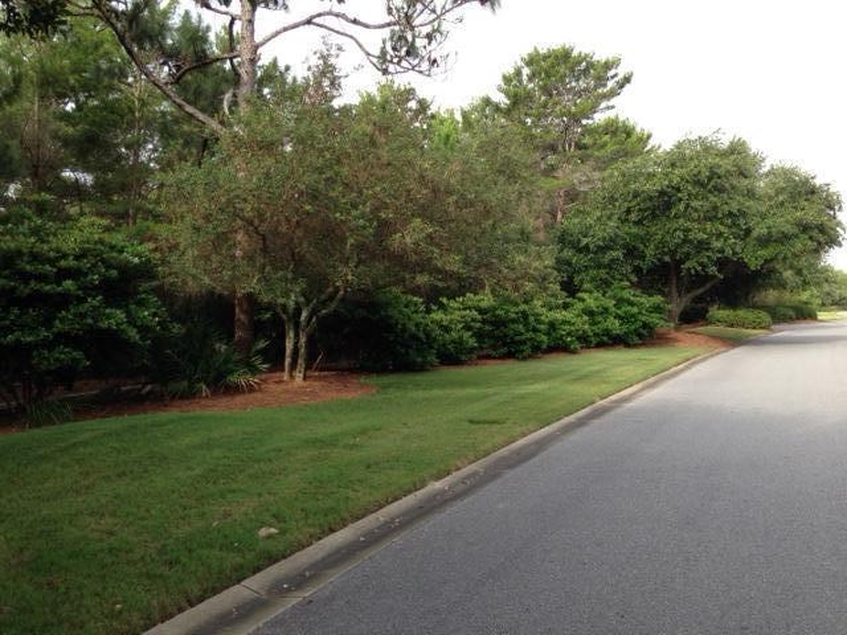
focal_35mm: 33
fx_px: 807
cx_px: 424
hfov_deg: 55.4
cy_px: 318
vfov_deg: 42.9
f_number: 2.4
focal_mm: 4.12
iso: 50
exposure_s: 1/427
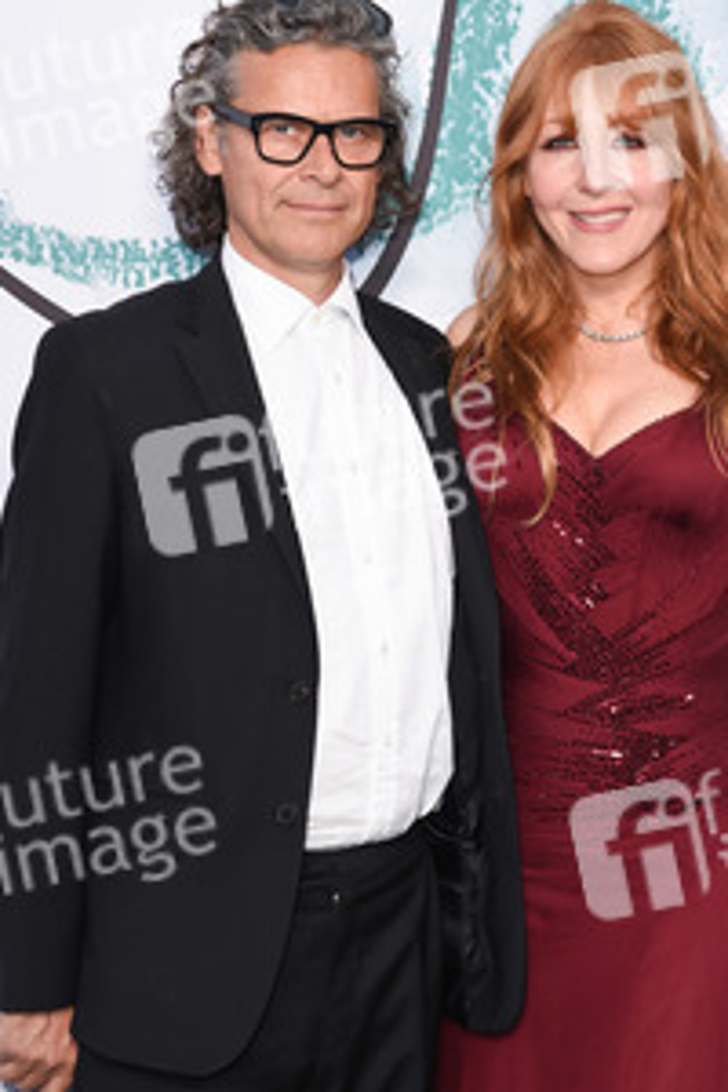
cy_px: 652
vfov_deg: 19.6
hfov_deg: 13.2
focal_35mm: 104
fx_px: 3154
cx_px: 428
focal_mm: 78
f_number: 5.6
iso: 800
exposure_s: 1/250
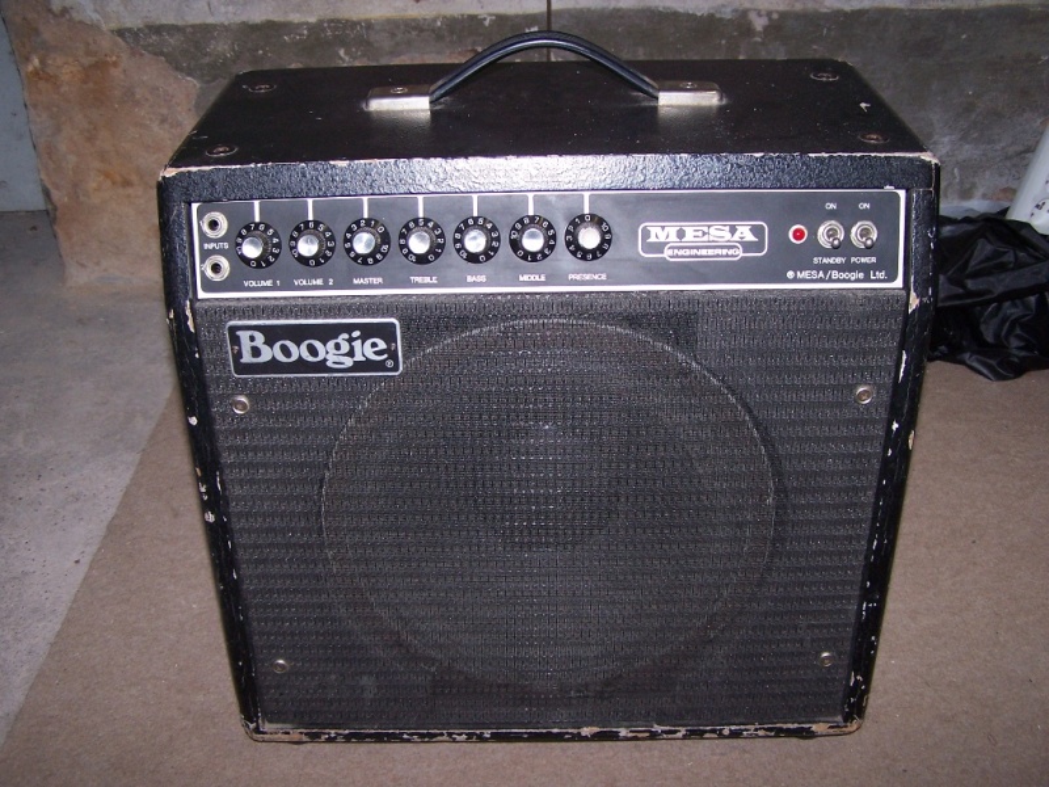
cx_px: 524
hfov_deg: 49.0
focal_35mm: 38
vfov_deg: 37.7
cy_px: 394
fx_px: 1152
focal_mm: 6.3
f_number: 2.8
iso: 140
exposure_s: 1/60
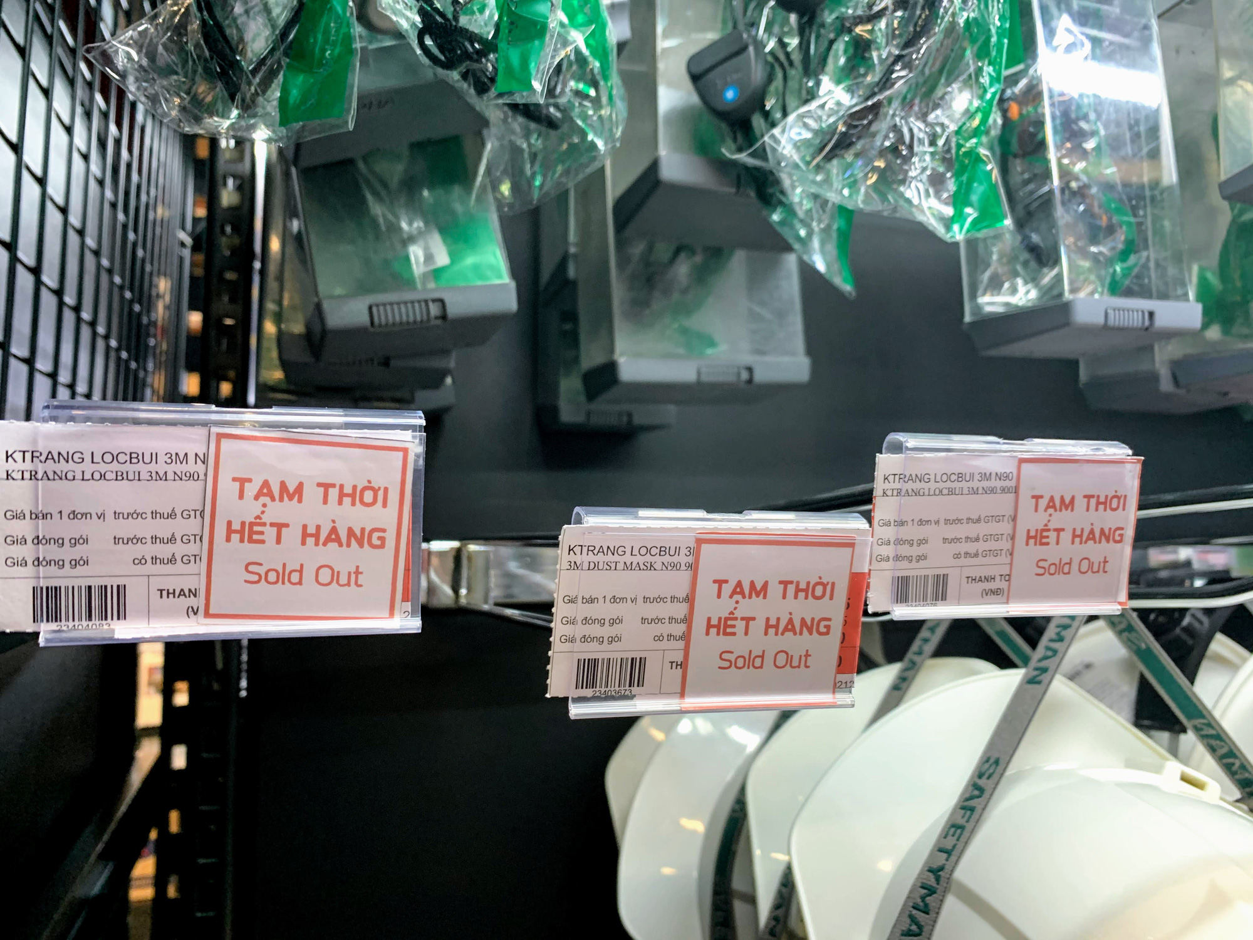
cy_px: 470
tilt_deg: +2.9
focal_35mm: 26
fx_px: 941
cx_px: 626
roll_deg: -0.7
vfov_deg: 53.1
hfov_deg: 67.3
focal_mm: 4.25
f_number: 1.8
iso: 160
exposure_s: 1/50
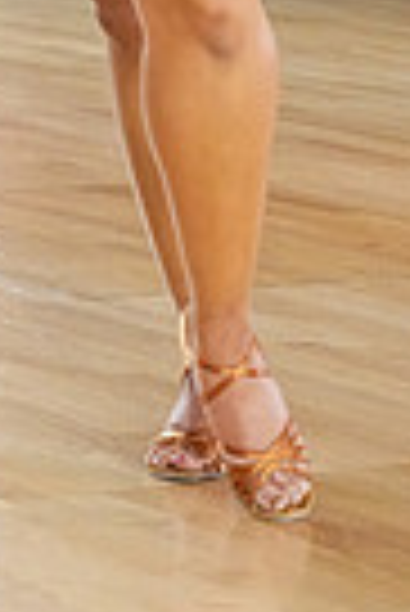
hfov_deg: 7.3
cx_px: -277
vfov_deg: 10.7
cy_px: -387
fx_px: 3118
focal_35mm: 183
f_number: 6.3
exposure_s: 1/200
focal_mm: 43
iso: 5000
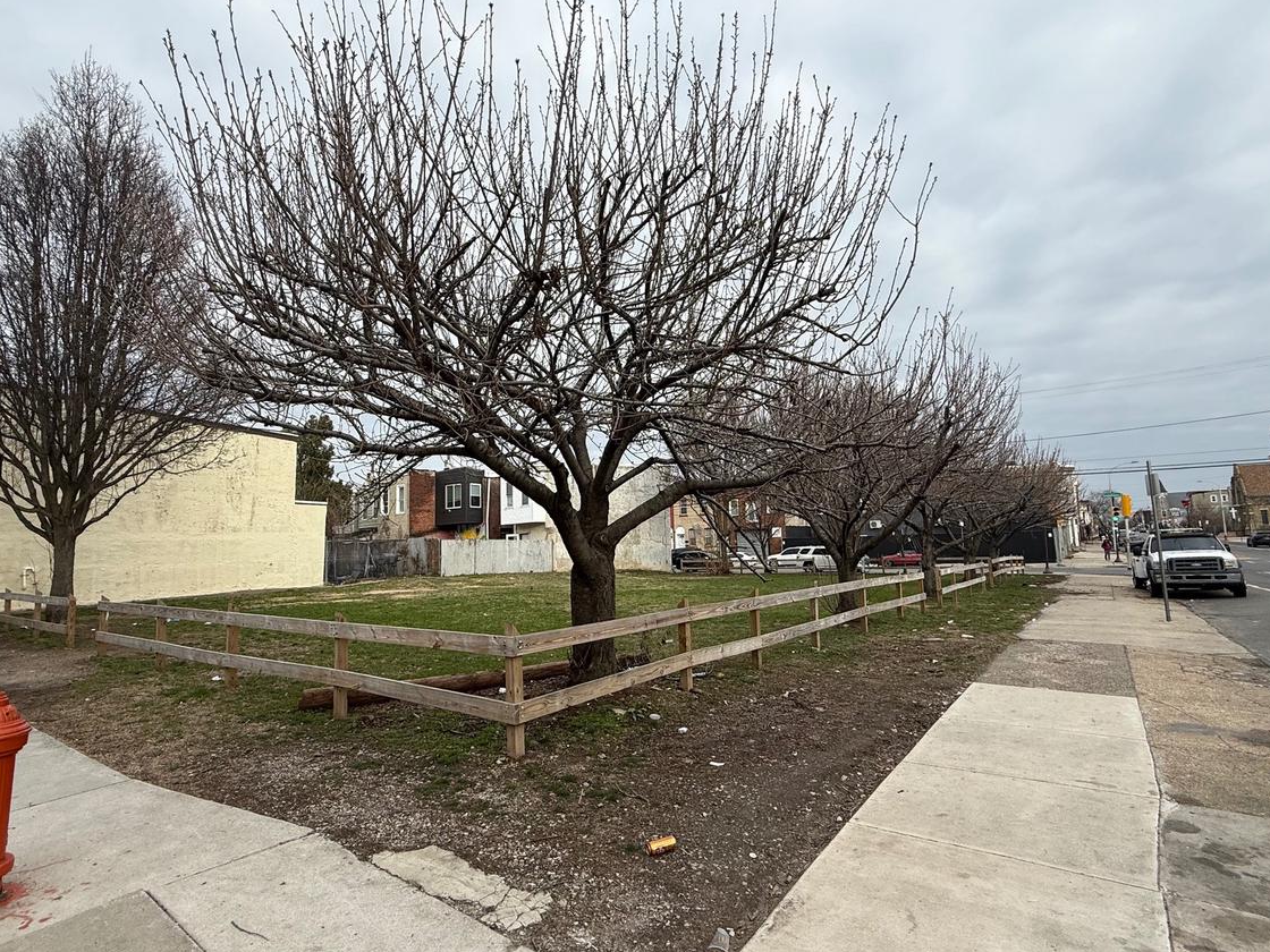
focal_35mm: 18
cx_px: 633
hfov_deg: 87.8
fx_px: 660
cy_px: 479
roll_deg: +2.2
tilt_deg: +4.9
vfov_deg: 71.6
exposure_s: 1/619
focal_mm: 2.22
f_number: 2.2
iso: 50
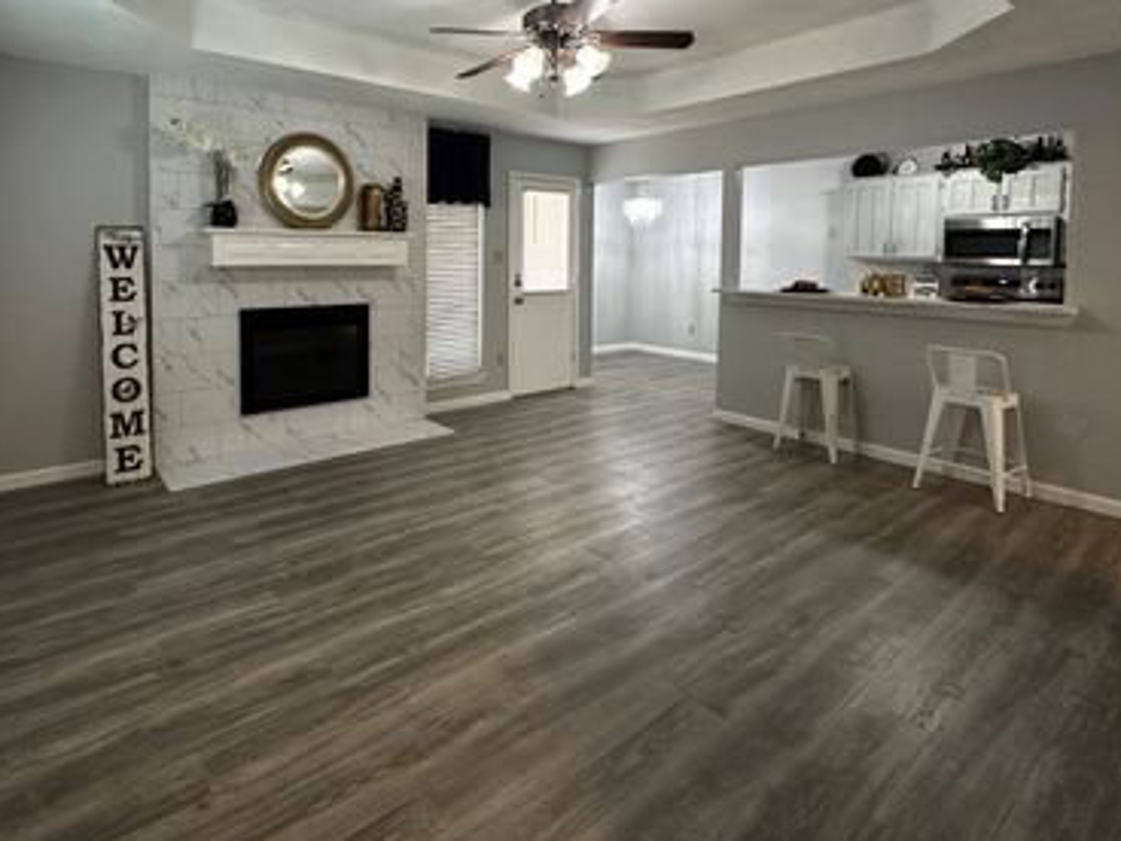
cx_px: 460
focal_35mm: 19
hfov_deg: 83.8
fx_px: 615
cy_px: 279
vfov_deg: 66.8
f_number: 2.2
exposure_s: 1/60
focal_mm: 2.22
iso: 250
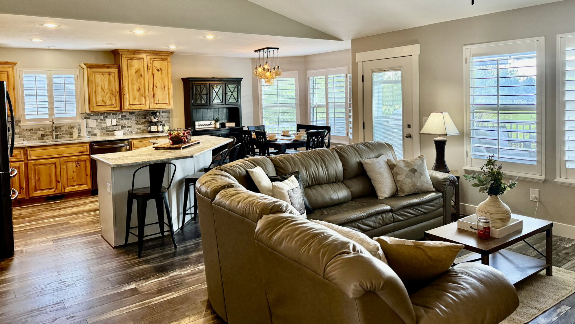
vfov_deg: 42.4
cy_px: 109
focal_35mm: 27
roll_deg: +1.6
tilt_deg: -2.0
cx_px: 280
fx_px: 412
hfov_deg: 69.8
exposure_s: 1/133
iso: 200
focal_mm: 6.76
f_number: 1.78
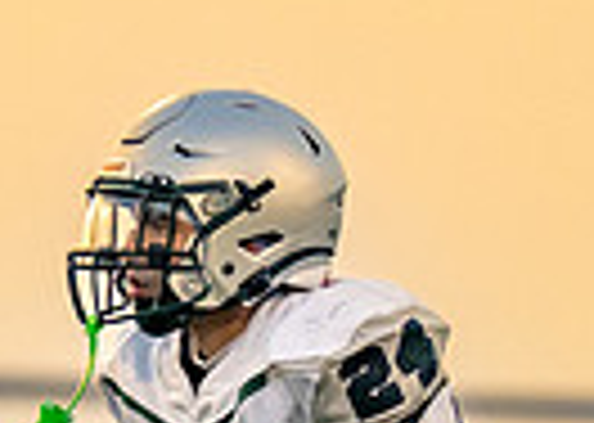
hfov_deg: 1.2
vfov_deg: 0.8
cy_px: 519
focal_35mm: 1741
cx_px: 352
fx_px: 29341
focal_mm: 200
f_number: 2.8
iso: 1250
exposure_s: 1/1000
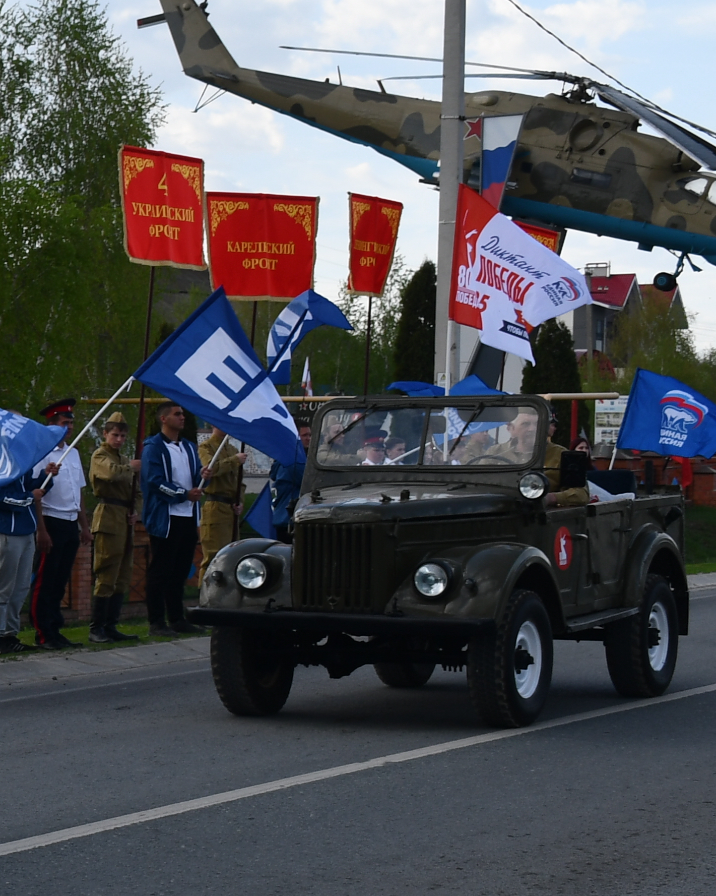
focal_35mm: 100
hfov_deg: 13.9
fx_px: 2650
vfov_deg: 19.2
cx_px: -534
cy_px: 506
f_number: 7.1
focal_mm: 23
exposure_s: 1/250
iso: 100
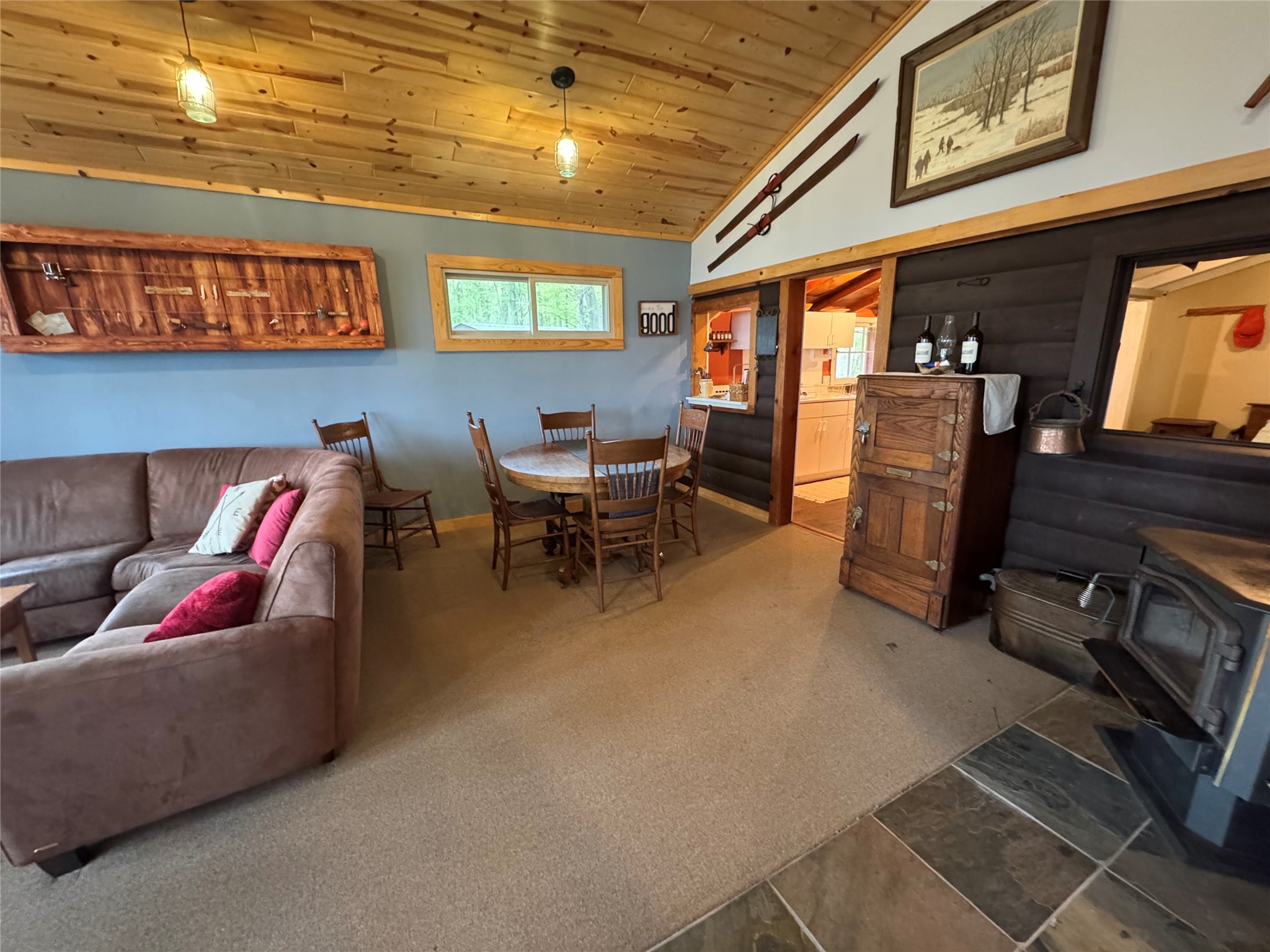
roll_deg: +0.3
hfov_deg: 102.1
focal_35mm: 14
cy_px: 476
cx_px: 635
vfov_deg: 85.7
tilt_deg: -13.7
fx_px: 514
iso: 1250
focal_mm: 2.22
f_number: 2.2
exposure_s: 1/60
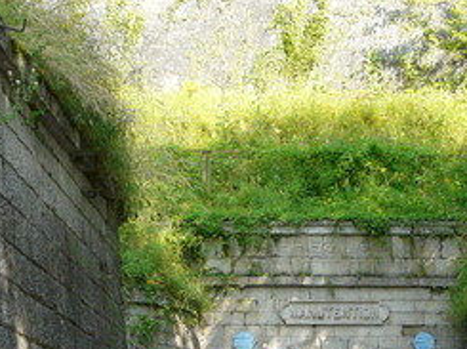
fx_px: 1239
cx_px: 318
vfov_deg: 15.8
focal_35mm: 92
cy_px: 308
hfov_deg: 21.2
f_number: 4
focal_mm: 7.4
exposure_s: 1/160
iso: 125
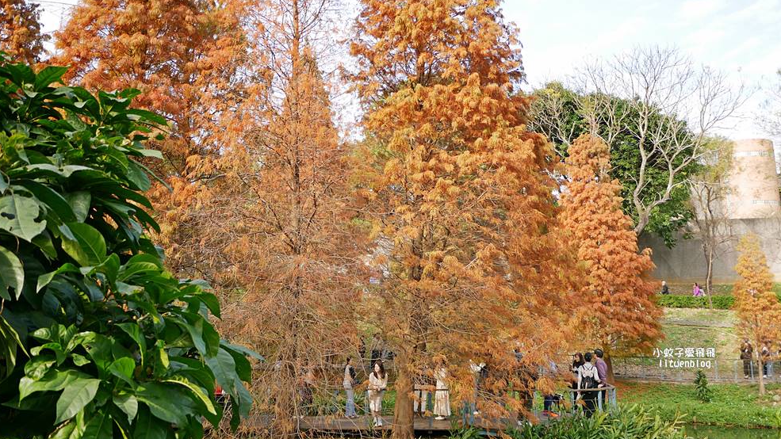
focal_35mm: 31
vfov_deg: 37.6
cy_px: 168
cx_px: 385
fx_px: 642
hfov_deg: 62.6
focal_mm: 14
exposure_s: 1/500
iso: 200
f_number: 2.8
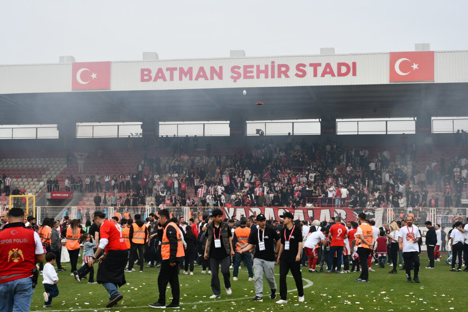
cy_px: 156
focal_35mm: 63
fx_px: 819
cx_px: 234
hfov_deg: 31.9
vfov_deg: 21.6
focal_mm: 42
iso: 140
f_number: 8
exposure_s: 1/250
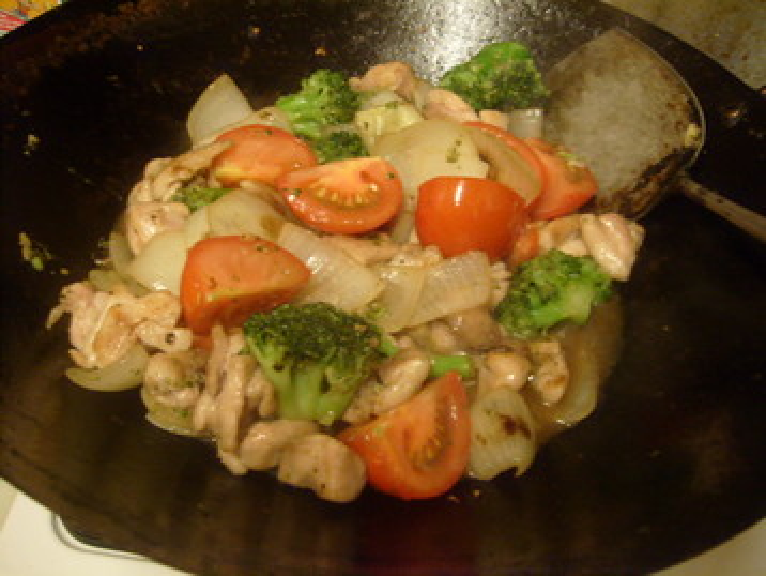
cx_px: 383
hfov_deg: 52.6
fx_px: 775
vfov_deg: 40.7
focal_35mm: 35
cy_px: 288
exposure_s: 1/10
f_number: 2.8
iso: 200
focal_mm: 5.8
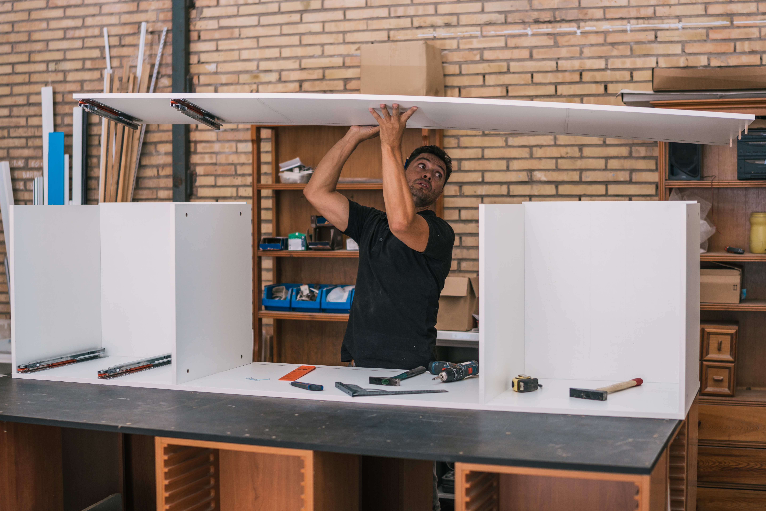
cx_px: 383
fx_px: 1138
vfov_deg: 25.3
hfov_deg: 37.2
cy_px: 255
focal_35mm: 54
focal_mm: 35
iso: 100
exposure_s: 1/800
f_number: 1.4
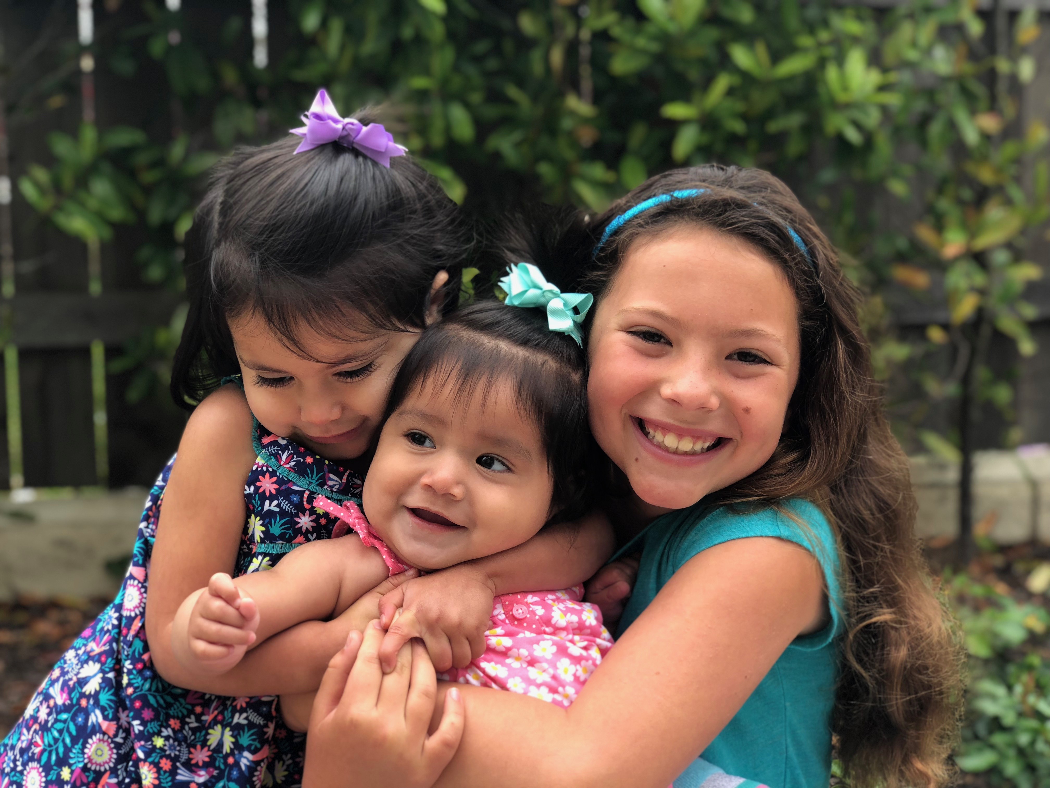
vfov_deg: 28.0
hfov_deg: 36.8
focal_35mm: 52
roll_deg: -0.1
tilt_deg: -8.1
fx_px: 1577
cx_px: 525
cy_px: 394
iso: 20
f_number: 2.4
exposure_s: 1/120
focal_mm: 6
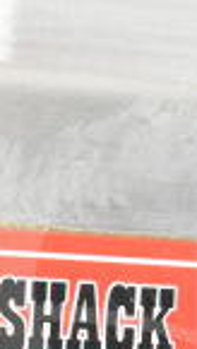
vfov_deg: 8.1
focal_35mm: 264
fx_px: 2442
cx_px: 38
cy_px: 355
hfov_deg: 4.6
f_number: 4.8
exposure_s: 1/60
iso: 3600
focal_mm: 40
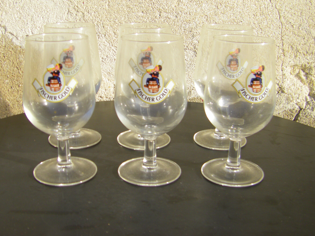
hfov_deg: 41.2
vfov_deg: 31.5
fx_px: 419
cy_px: 111
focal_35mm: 46
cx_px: 152
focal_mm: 6.3
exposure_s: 1/125
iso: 64
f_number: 7
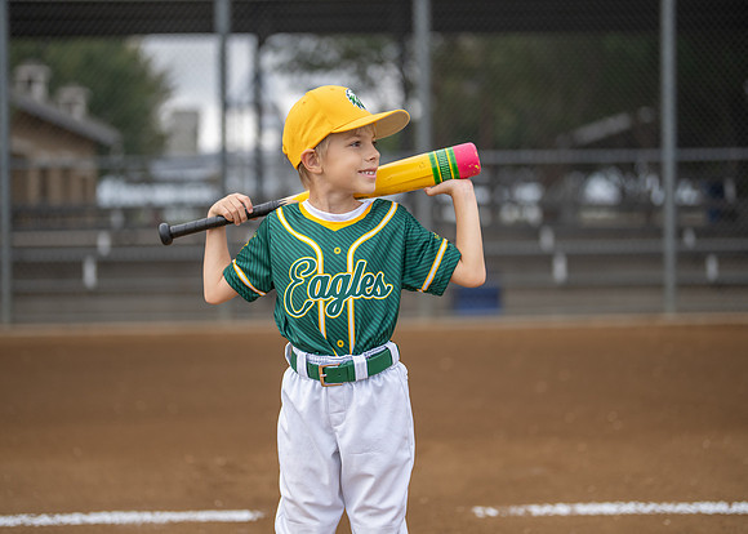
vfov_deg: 24.4
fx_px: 1233
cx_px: 357
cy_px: 243
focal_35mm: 58
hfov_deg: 33.8
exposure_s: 1/3200
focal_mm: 50
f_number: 1.2
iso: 200
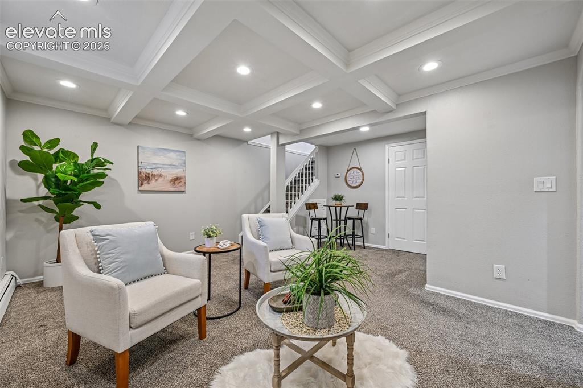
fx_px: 227
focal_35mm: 14
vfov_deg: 81.2
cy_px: 194
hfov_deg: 104.3
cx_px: 292
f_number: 9
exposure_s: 1/15
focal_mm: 14
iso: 400
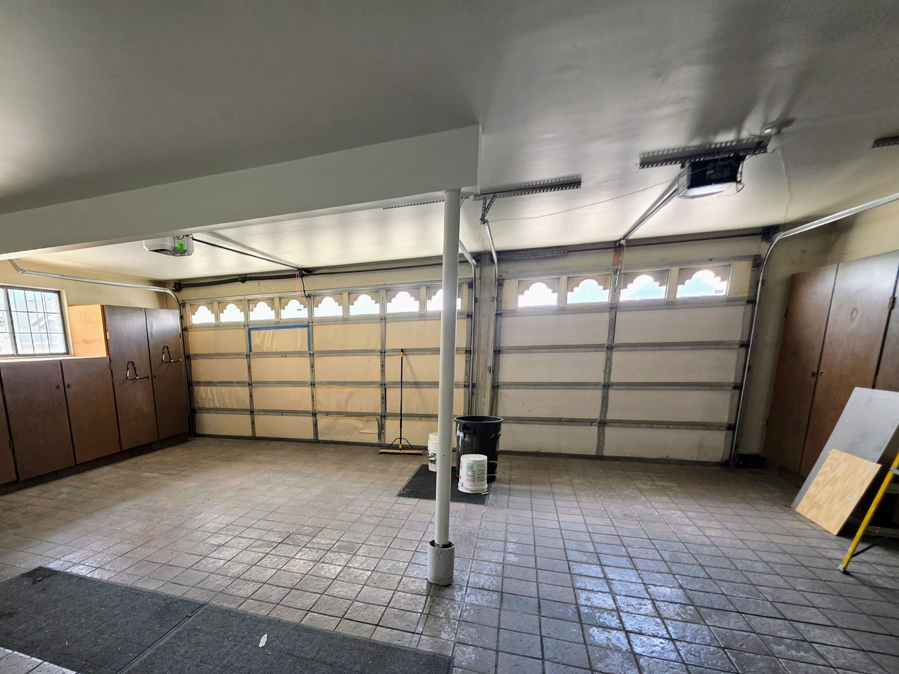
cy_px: 439
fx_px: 442
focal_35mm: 17
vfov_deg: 72.9
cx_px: 314
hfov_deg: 88.4
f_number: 1.9
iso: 250
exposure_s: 1/60
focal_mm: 2.2
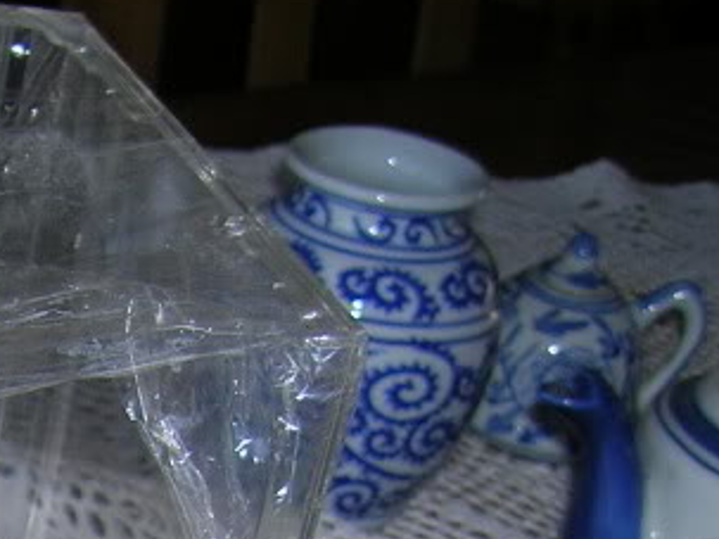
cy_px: 898
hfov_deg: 15.7
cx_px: -375
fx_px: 2388
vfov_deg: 12.1
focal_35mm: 115
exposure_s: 1/60.1
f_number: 2.9
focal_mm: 5.7
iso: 50
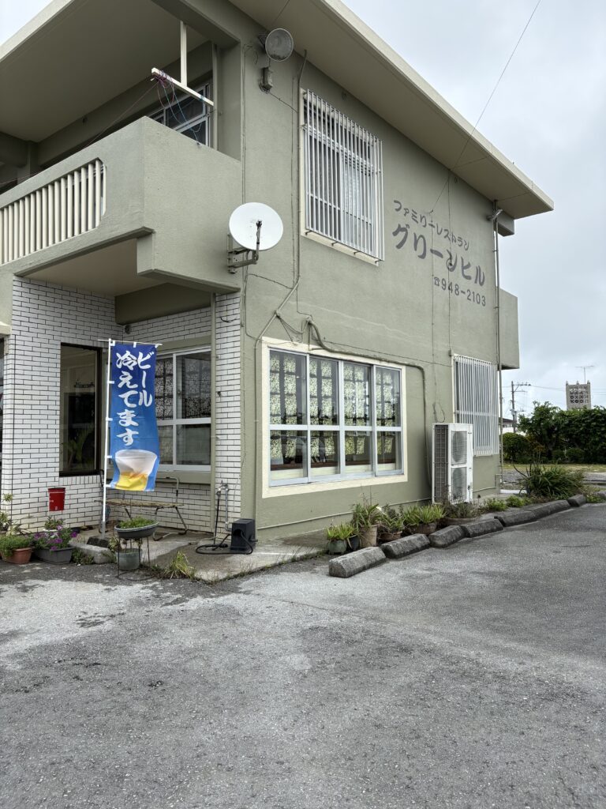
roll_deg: +0.6
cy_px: 404
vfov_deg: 67.3
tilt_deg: +3.7
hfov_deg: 53.1
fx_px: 607
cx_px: 303
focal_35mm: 26
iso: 50
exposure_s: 1/2208
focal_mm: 5.96
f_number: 1.6
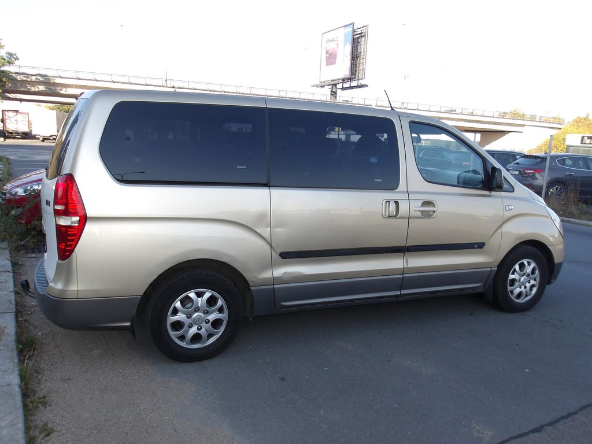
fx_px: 462
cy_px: 222
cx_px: 296
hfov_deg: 65.3
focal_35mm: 27
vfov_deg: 51.4
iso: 100
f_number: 3
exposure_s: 1/359
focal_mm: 4.9
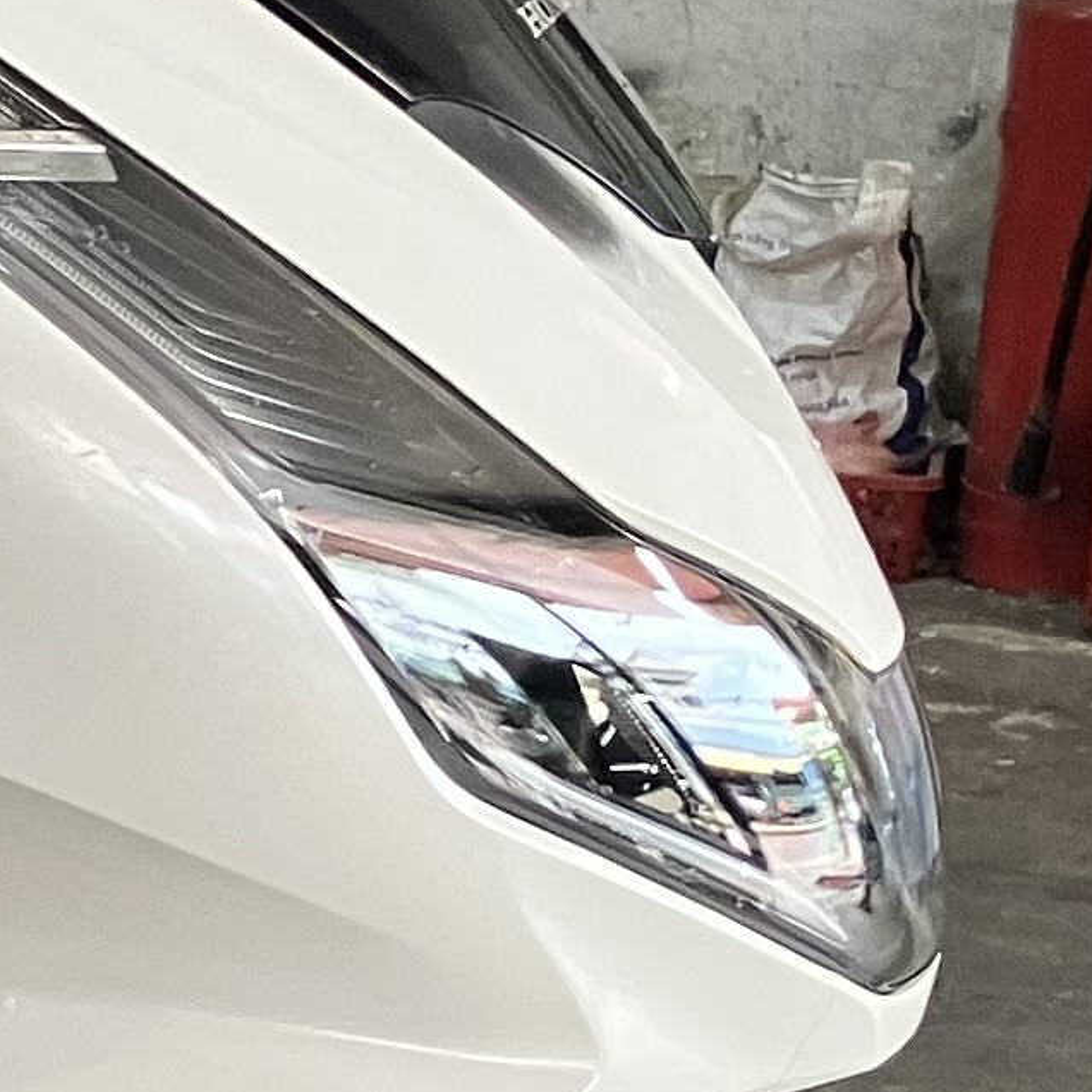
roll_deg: +1.4
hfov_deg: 10.2
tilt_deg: -16.2
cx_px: -1197
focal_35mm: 157
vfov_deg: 11.1
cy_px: 843
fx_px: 5603
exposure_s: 1/82
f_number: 1.8
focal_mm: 3.99
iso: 80
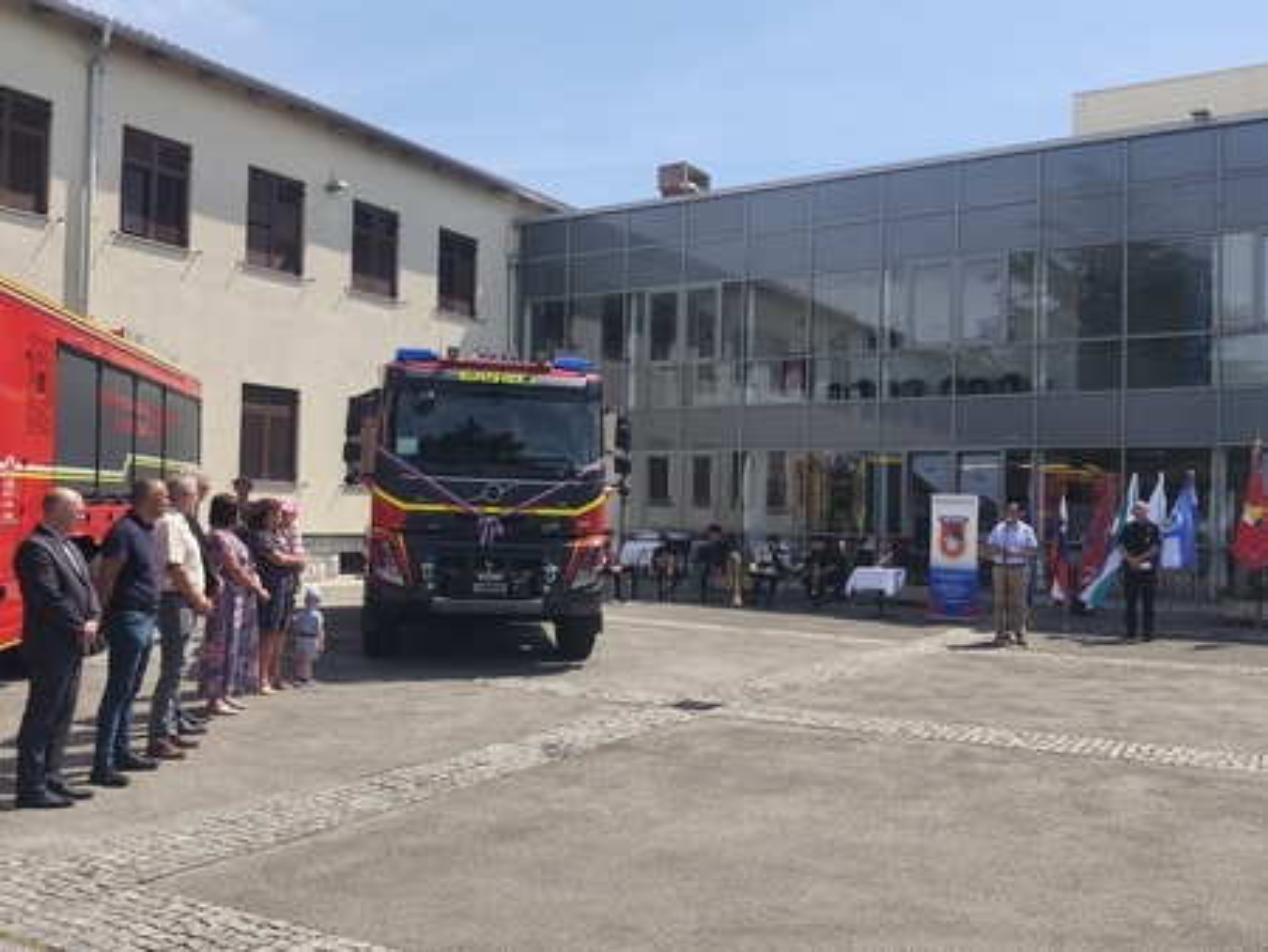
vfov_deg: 46.8
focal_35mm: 30
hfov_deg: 59.9
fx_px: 1100
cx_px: 634
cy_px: 476
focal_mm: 6.18
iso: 50
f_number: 1.65
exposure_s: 1/961
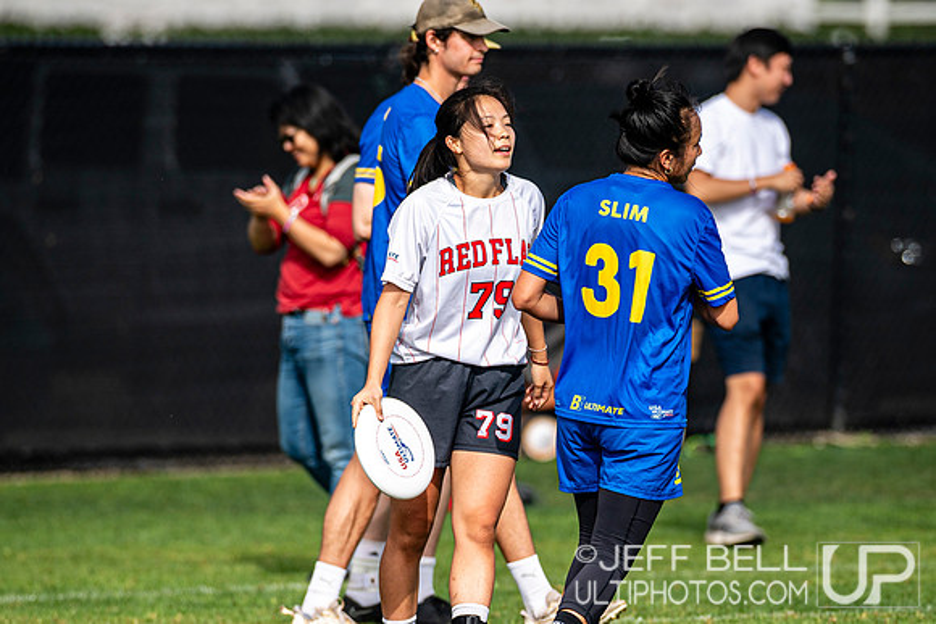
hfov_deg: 4.6
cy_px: 391
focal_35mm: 449
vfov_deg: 3.1
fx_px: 11685
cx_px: 519
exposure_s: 1/2500
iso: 140
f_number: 3.2
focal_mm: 260
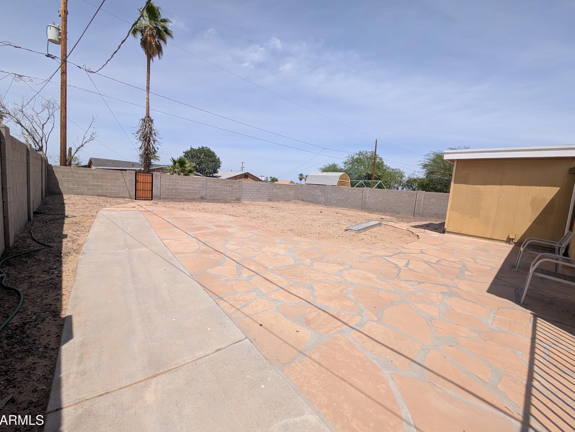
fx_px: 216
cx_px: 277
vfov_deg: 90.0
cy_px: 208
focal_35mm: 13
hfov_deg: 106.1
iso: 76
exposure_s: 1/4505
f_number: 1.7
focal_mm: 2.02
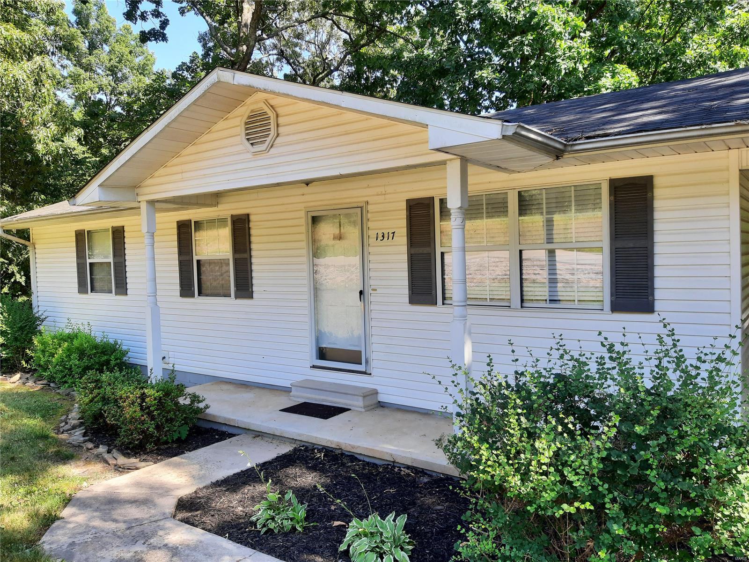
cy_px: 281
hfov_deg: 67.3
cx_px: 374
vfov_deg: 53.1
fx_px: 563
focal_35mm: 26
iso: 40
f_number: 1.7
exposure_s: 1/268
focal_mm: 3.92
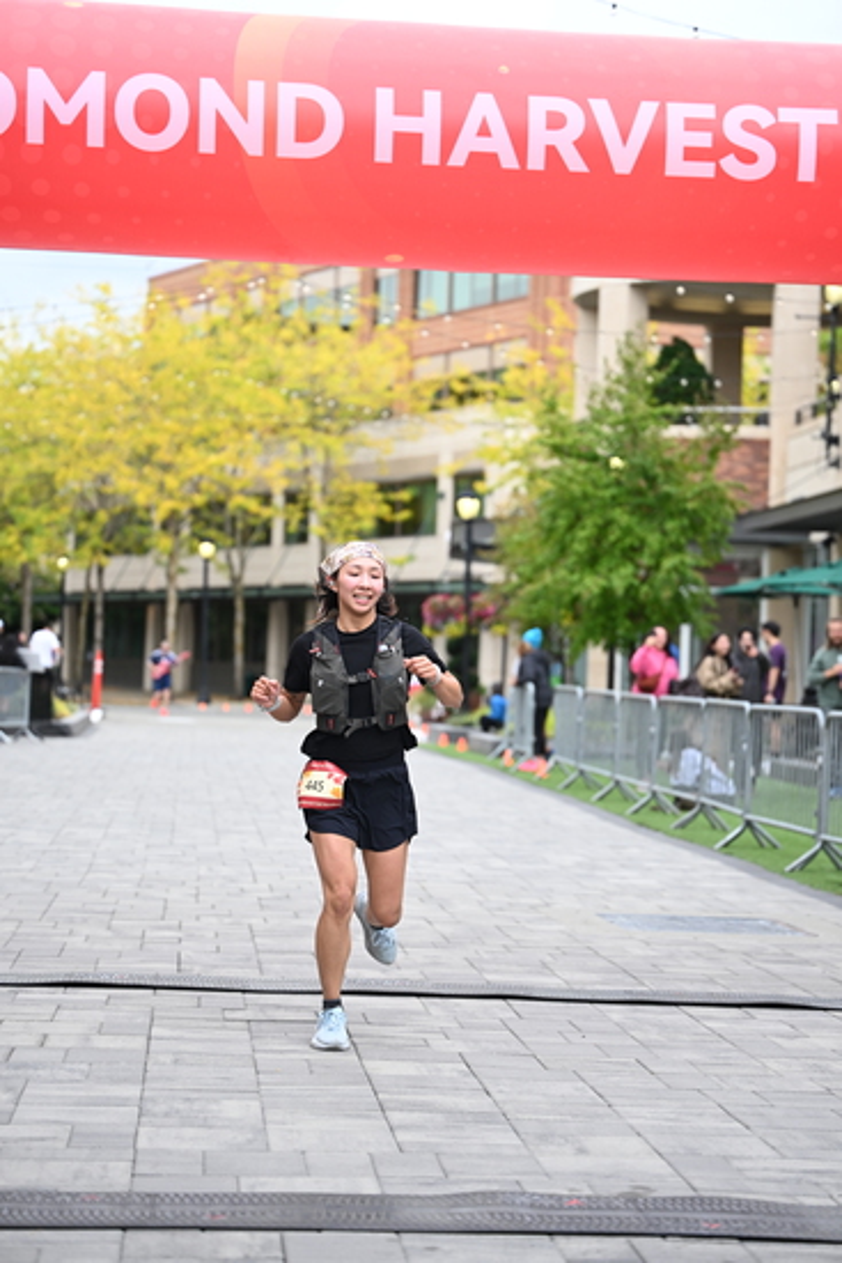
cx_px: 421
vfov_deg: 25.7
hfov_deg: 17.3
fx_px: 2770
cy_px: 632
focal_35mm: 79
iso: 640
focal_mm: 79
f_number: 2.8
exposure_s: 1/2000
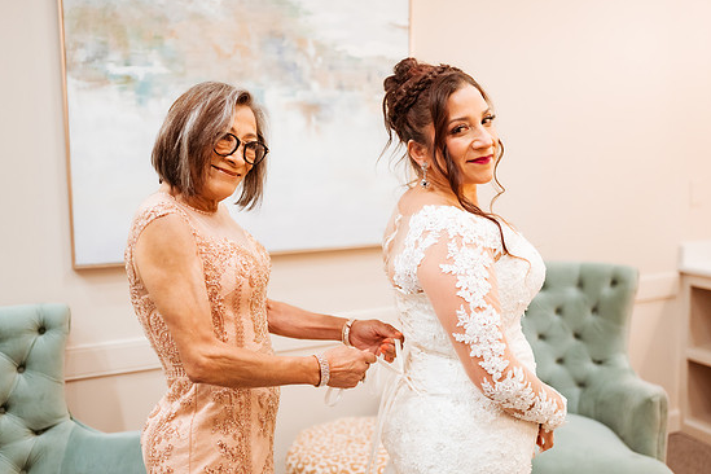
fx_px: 731
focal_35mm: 37
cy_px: 227
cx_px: 357
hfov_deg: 51.9
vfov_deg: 35.9
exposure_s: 1/500
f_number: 1.8
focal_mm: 35
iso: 1250
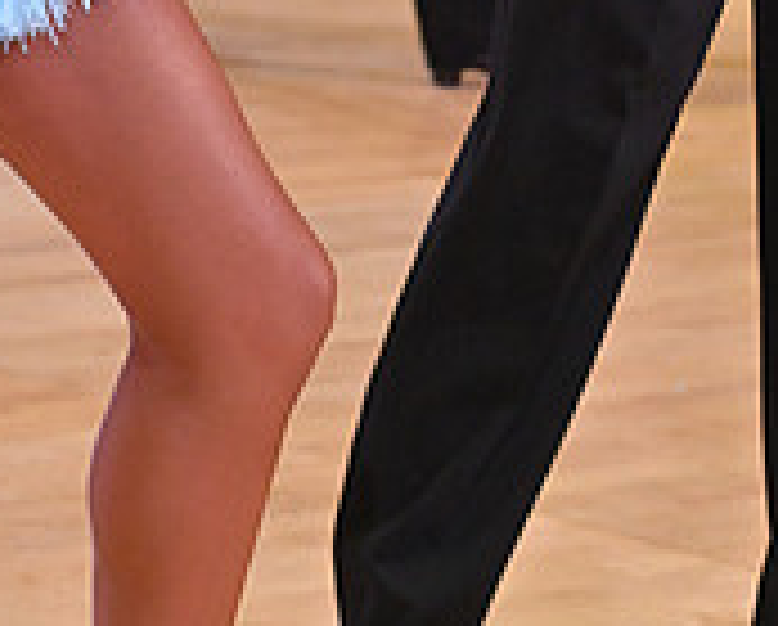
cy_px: -608
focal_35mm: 220
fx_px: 5074
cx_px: 411
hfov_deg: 8.8
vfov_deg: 6.8
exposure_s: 1/400
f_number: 7.1
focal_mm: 70
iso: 4000
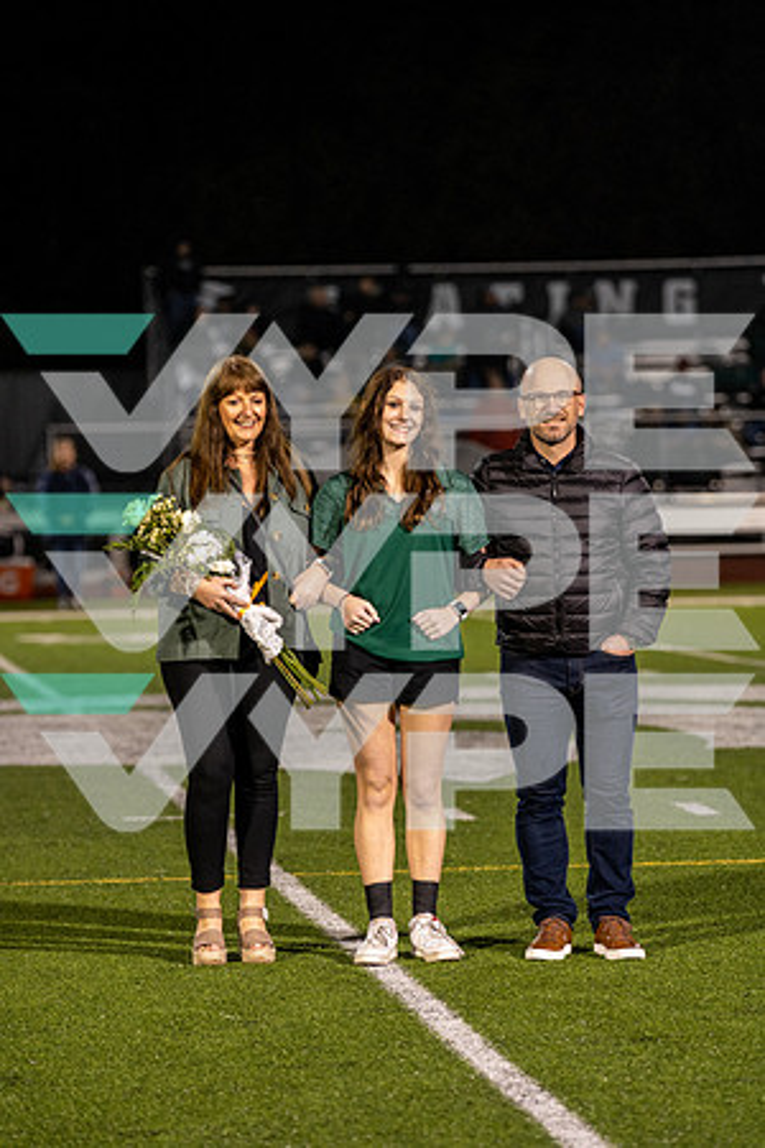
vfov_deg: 11.5
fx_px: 5705
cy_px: 574
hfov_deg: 7.7
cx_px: 382
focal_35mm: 179
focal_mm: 179
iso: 1000
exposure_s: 1/125
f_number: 4
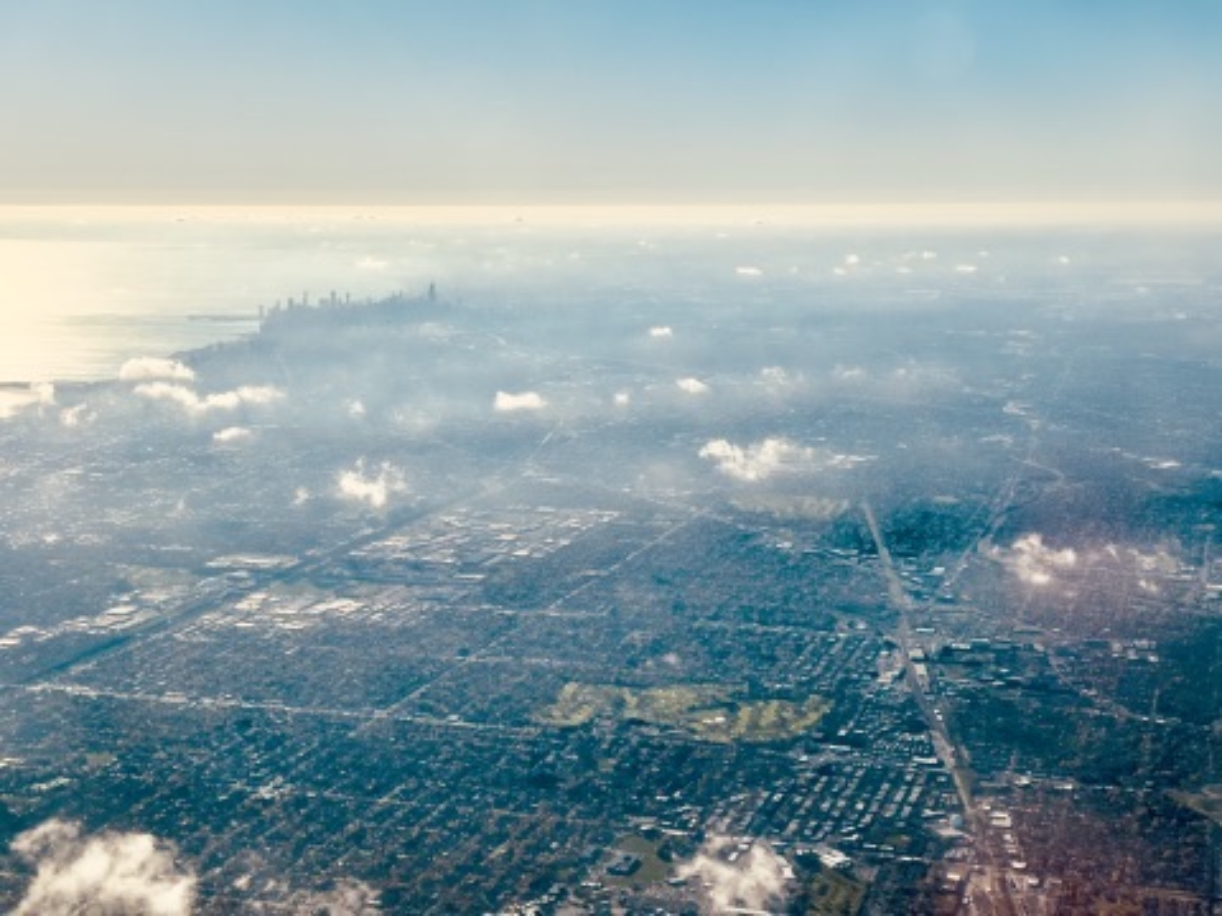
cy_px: 458
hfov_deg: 39.7
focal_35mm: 48
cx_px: 611
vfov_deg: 30.3
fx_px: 1694
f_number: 1.78
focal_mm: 6.86
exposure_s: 1/6211
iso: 64
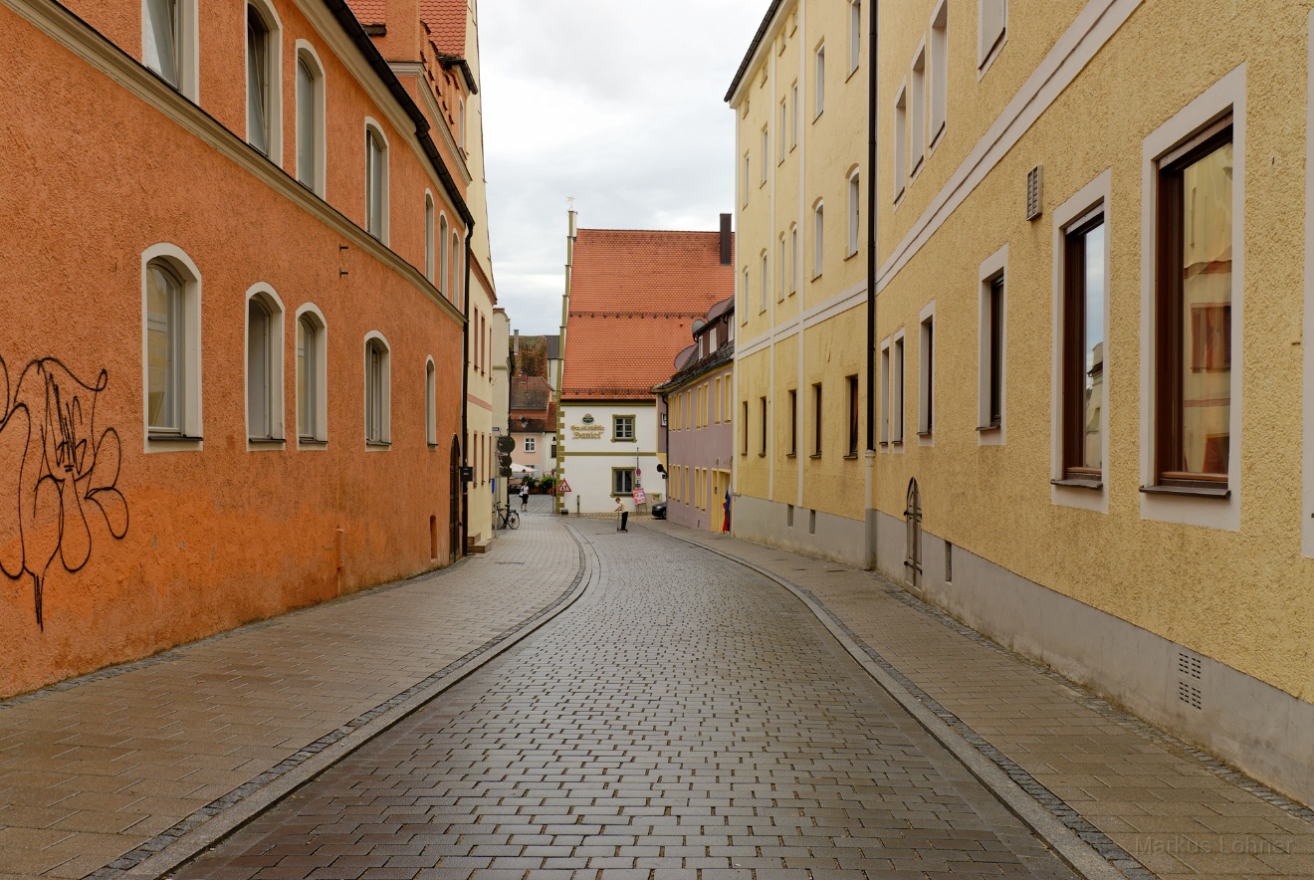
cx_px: 657
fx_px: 1316
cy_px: 440
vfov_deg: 37.0
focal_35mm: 36
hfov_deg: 53.1
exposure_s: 1/125
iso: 100
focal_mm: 24
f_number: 8
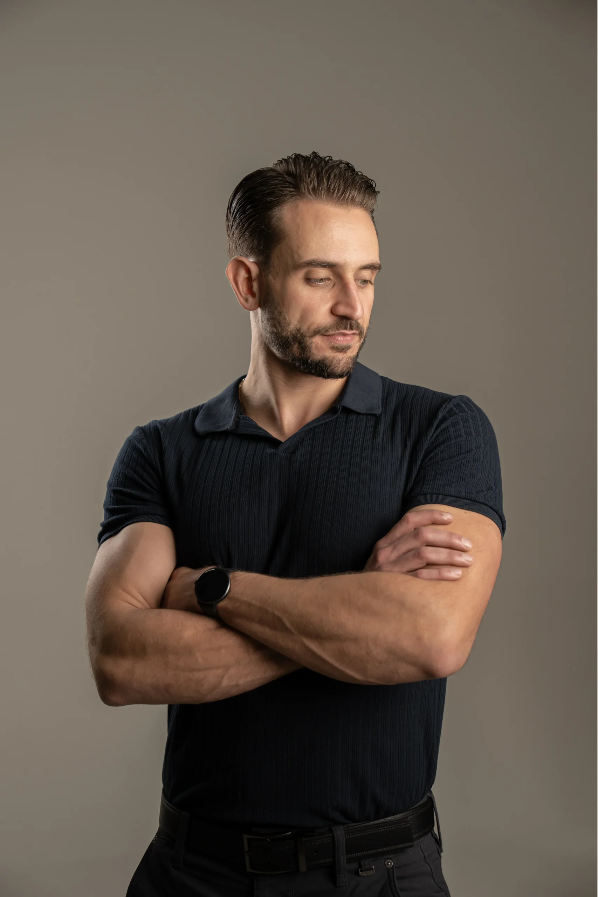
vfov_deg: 30.1
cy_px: 448
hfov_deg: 20.3
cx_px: 299
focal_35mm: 67
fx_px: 1669
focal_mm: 67
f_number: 4
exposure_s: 1/125
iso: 400
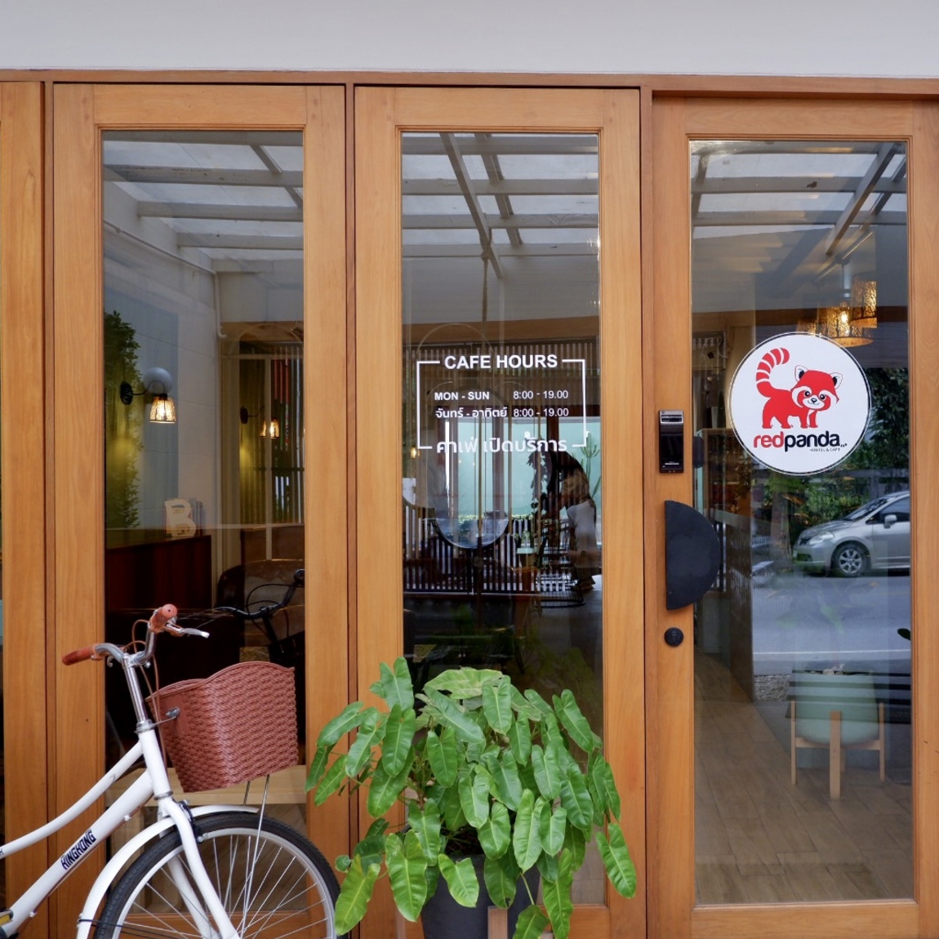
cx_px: 652
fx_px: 1043
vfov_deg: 48.4
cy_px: 477
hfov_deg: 47.4
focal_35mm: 34
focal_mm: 15
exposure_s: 1/34
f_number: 3.5
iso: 320
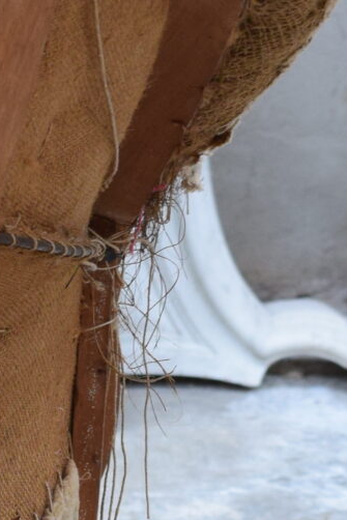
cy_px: 447
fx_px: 2984
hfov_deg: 6.6
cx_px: -23
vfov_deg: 9.9
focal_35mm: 207
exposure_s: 1/15
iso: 560
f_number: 6.3
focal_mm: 27
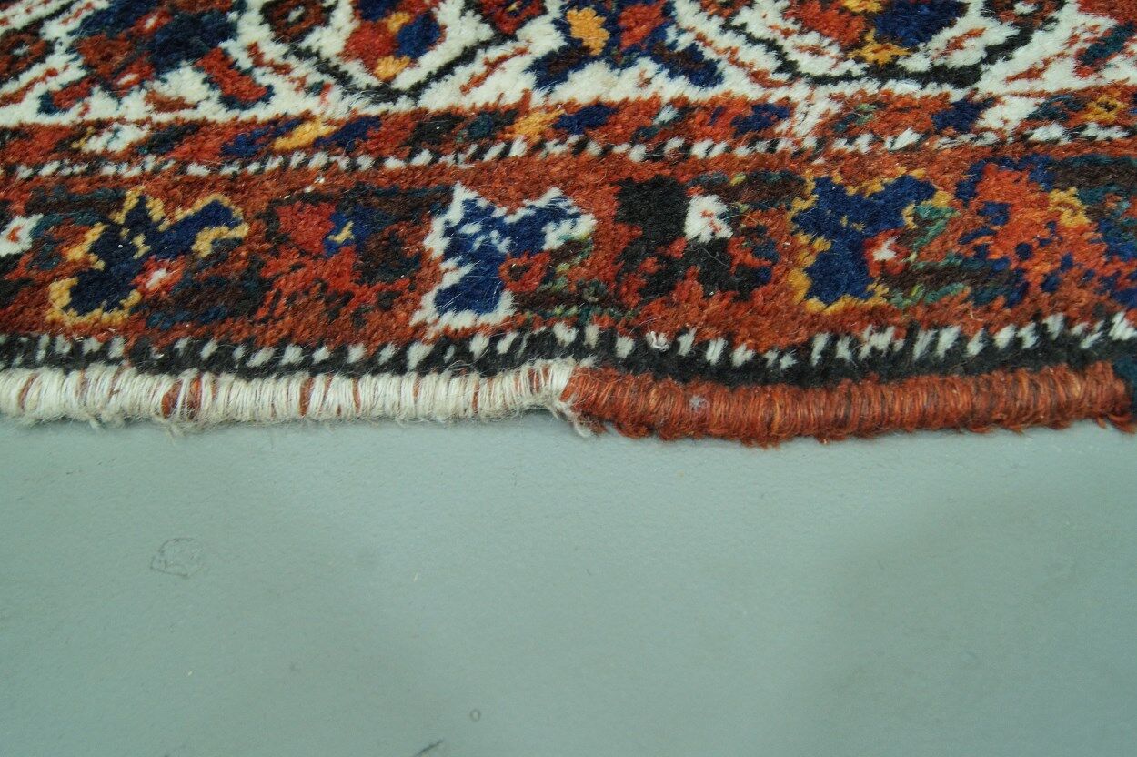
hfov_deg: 53.2
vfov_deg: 36.8
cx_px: 568
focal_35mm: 36
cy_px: 378
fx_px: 1136
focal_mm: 24
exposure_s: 1/15
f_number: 8
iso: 800
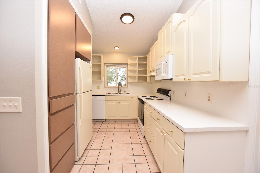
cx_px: 130
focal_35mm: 15
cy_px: 86
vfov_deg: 77.3
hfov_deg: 100.4
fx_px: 108
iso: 280
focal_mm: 10
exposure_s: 1/60
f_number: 4
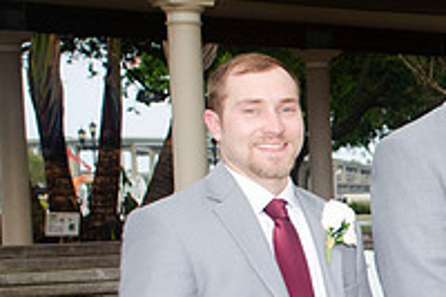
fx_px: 1721
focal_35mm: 139
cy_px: 250
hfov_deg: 14.1
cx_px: 611
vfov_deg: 9.8
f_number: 5.6
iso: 100
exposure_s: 1/250
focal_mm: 32
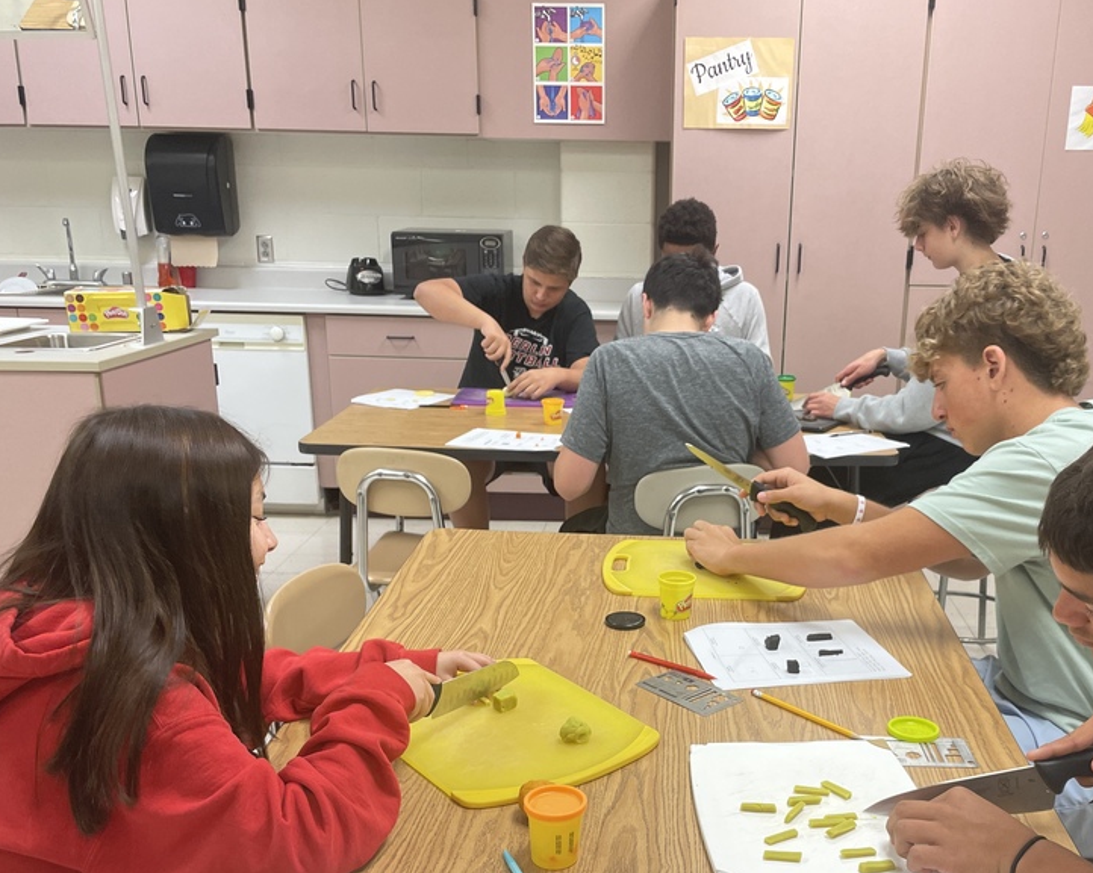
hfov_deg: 49.9
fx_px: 1164
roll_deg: -0.2
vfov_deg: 40.7
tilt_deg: -16.7
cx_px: 662
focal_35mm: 36
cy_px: 564
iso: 64
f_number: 1.6
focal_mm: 4.2
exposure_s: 1/60
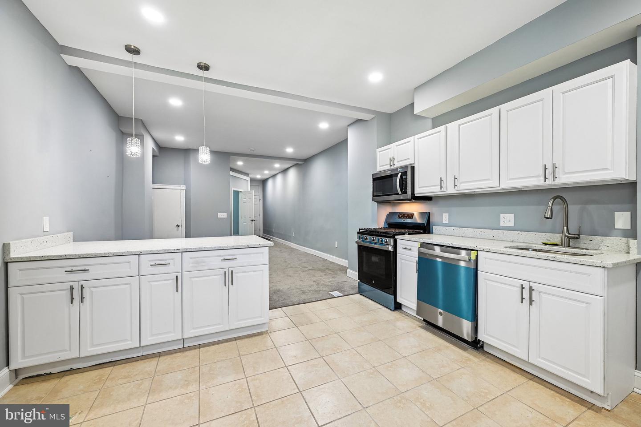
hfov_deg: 104.3
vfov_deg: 81.2
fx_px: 249
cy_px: 214
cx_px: 320
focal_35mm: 14
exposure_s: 1/15
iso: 360
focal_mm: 14
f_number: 8
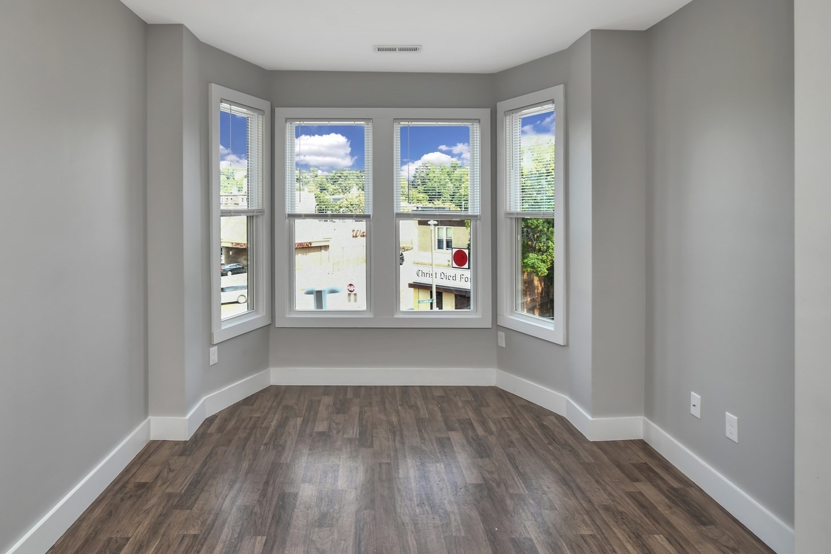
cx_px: 369
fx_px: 485
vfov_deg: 58.7
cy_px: 208
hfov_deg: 80.9
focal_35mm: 21
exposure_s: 1/30
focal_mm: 15
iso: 200
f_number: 7.1
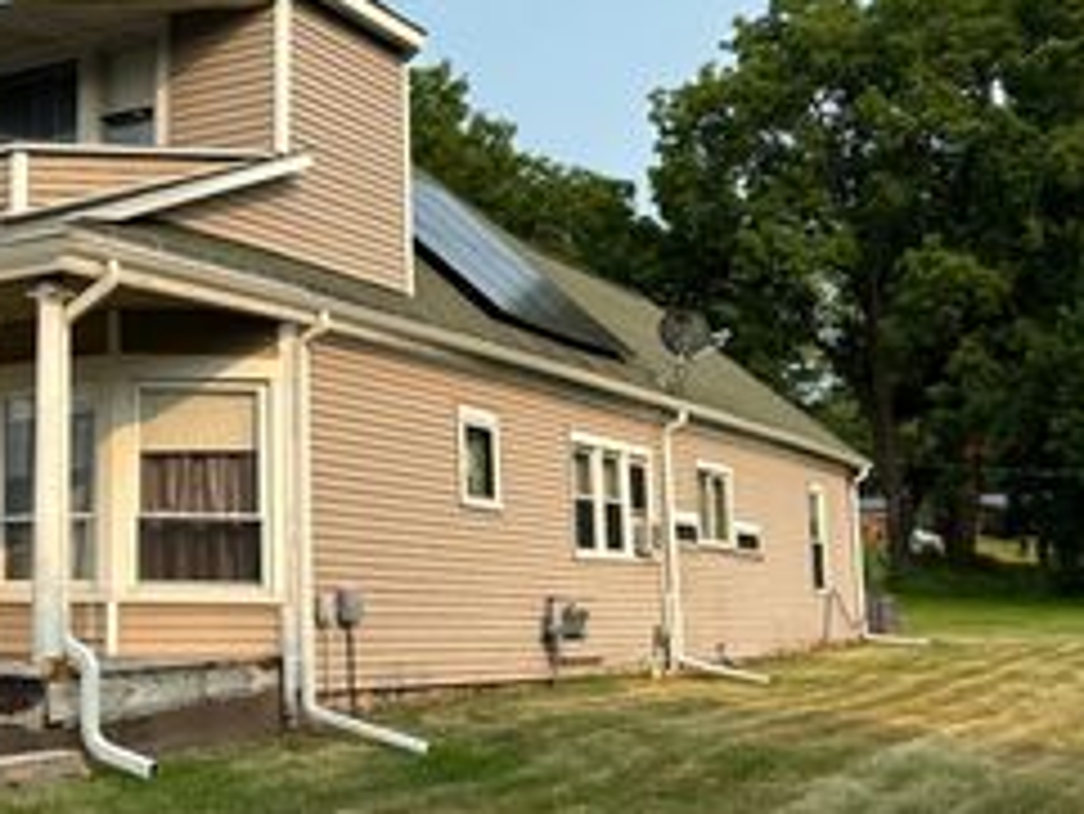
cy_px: 331
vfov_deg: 27.0
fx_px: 1692
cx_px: 58
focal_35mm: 54
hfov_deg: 33.2
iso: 50
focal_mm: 5.96
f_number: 1.6
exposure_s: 1/2024
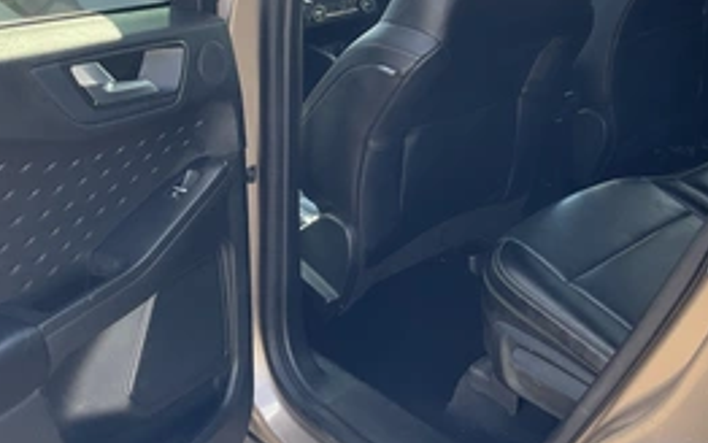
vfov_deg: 26.6
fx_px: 907
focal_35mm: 47
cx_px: 476
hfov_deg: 42.0
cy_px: 54
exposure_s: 1/170
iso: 25
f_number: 1.8
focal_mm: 3
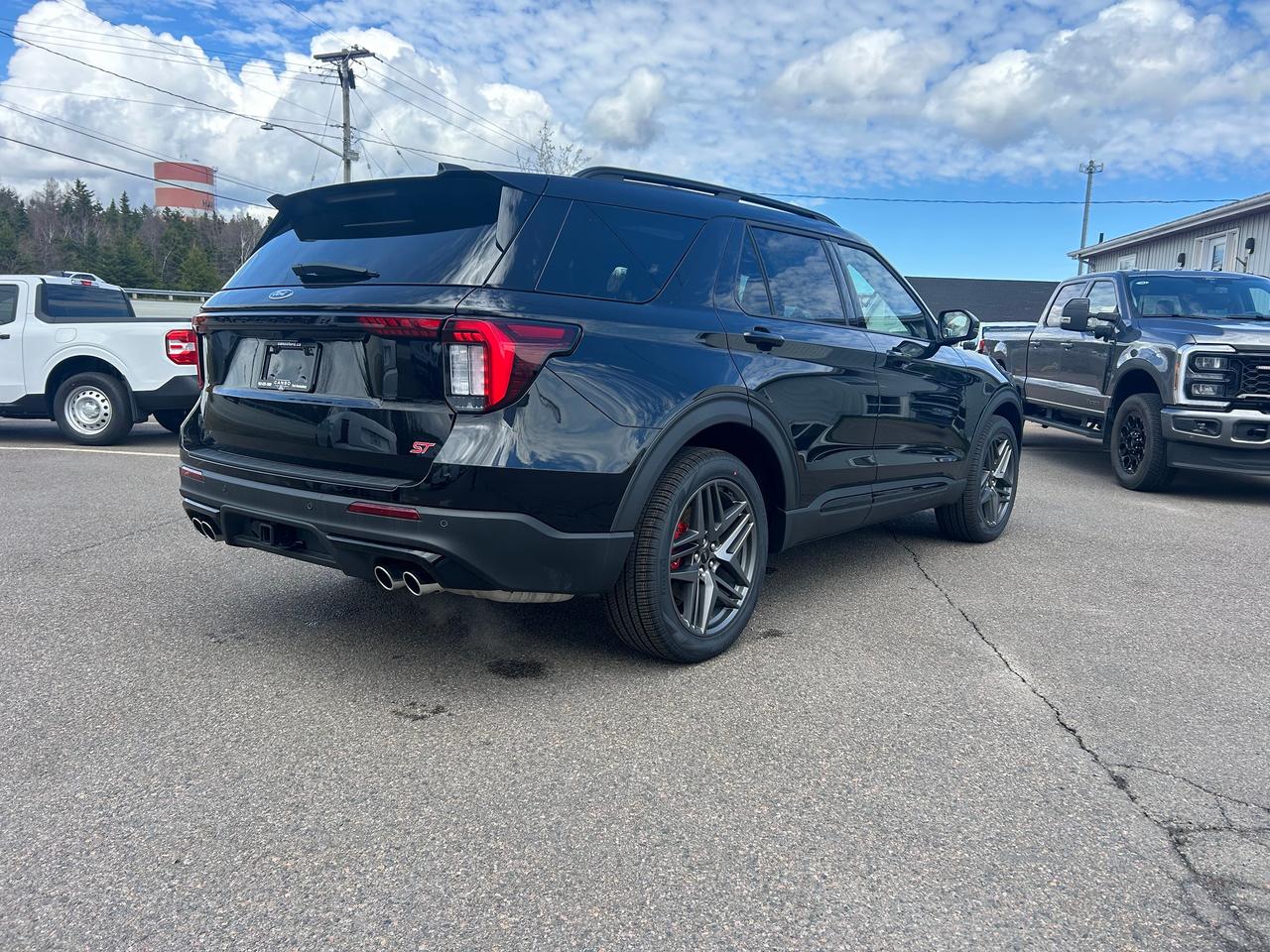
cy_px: 476
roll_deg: -1.8
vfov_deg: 53.1
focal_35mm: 26
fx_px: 954
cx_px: 635
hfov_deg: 67.3
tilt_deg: -7.5
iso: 50
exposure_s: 1/1808
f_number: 1.5
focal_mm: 5.7
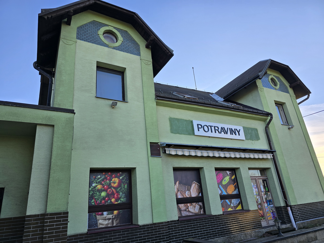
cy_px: 122
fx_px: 215
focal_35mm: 23
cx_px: 162
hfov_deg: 73.9
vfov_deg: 58.9
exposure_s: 1/241
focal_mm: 6.3
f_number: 1.7
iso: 12
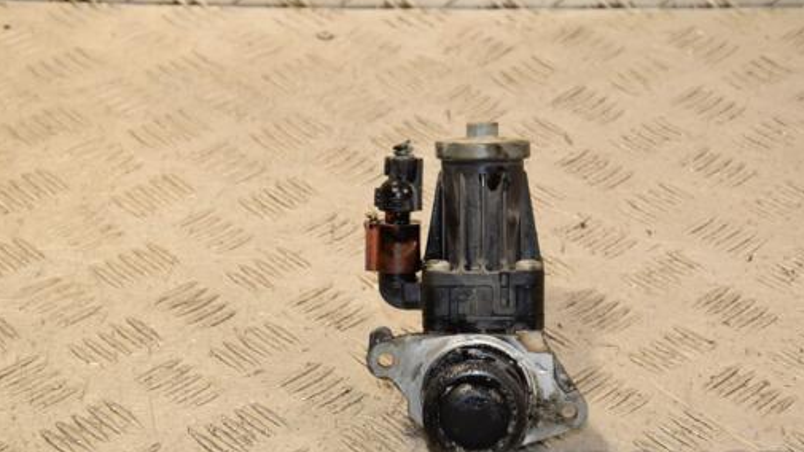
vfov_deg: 12.5
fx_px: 2068
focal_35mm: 97
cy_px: 263
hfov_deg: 22.0
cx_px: 471
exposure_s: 1/200
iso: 800
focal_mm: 52
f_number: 7.1
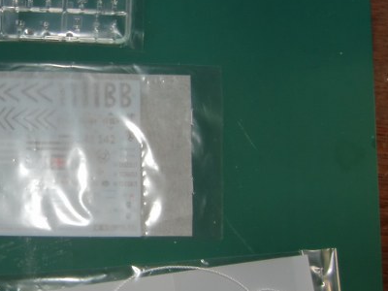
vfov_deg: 30.3
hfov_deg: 36.7
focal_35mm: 48
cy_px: 154
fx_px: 538
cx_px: 26
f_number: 3.2
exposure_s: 1/60
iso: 64
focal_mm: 4.3
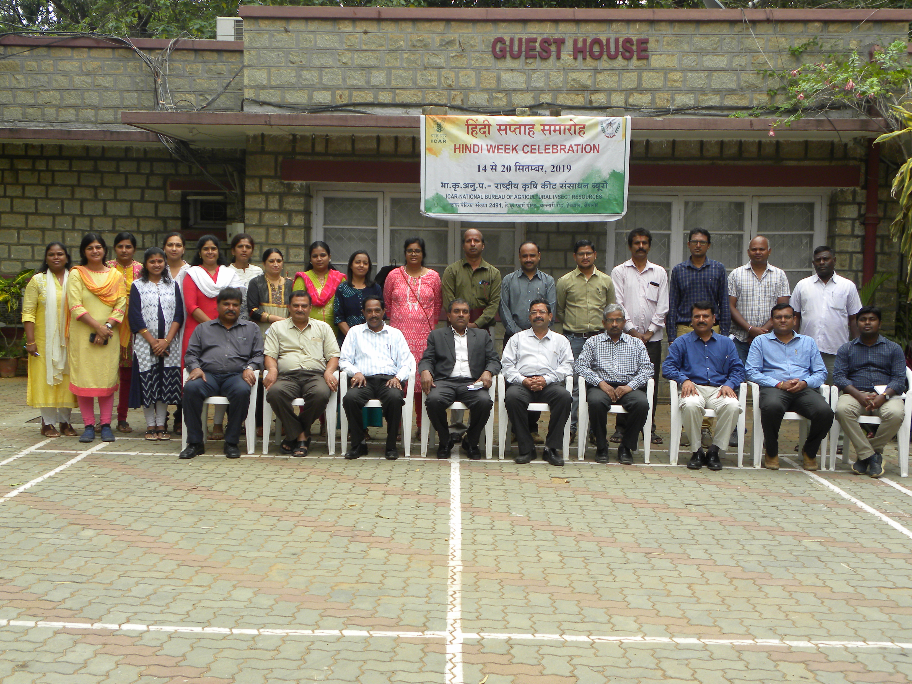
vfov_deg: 31.5
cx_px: 456
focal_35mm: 46
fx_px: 1212
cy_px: 342
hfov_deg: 41.2
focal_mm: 8.2
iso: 64
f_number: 3.5
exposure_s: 1/164
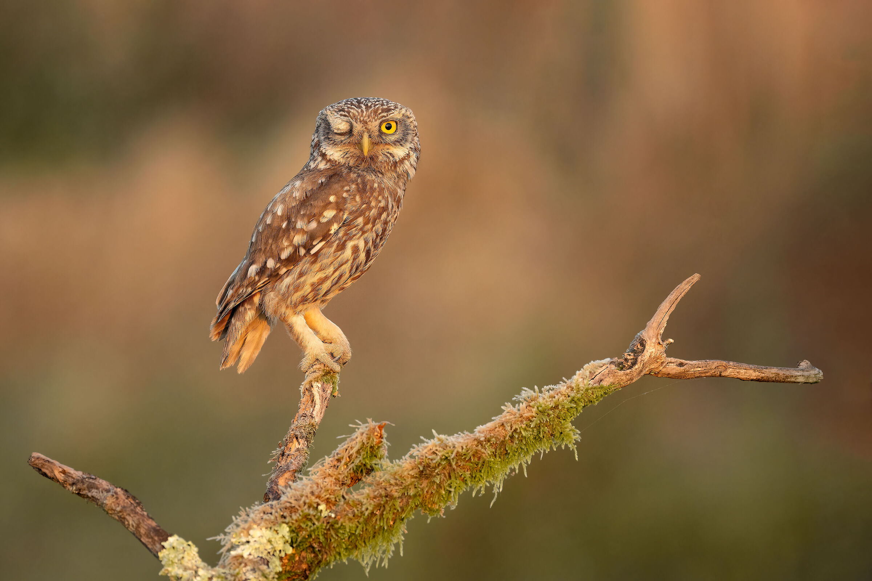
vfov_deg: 1.5
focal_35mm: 900
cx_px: 436
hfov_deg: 2.3
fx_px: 21798
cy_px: 290
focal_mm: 600
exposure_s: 1/500
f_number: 6.3
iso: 1250
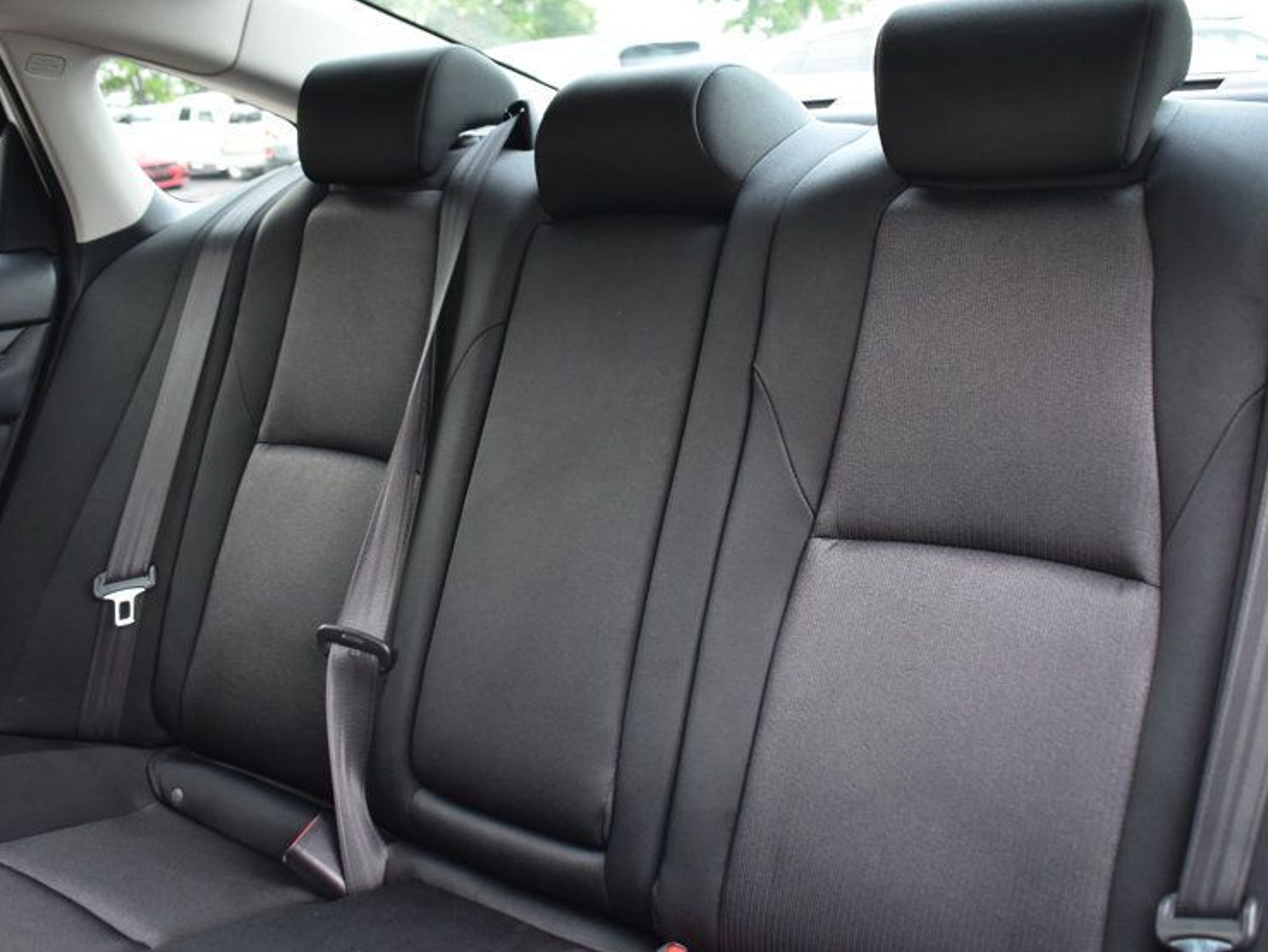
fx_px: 1319
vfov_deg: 39.6
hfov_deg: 51.2
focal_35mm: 36
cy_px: 419
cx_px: 706
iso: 560
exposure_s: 1/60
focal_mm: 18
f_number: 4
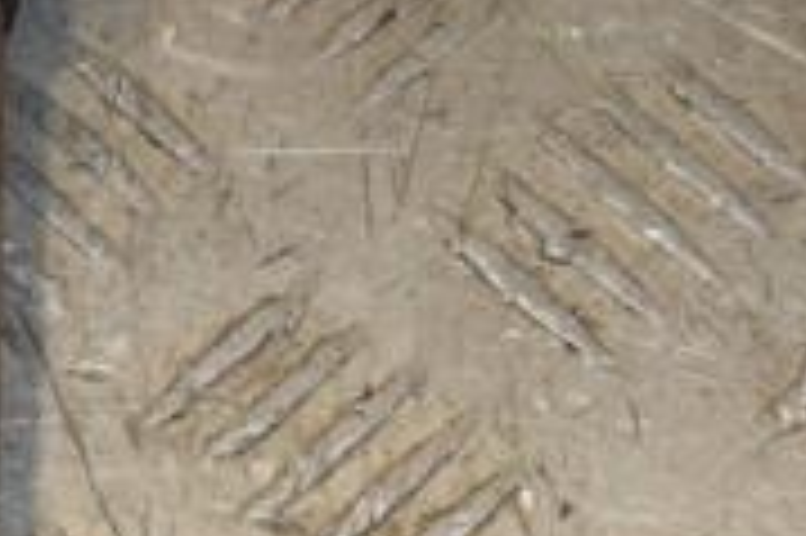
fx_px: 5860
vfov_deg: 5.2
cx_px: -59
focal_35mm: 262
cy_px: 131
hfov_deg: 7.8
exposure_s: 1/200
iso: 800
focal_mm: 52
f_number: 8
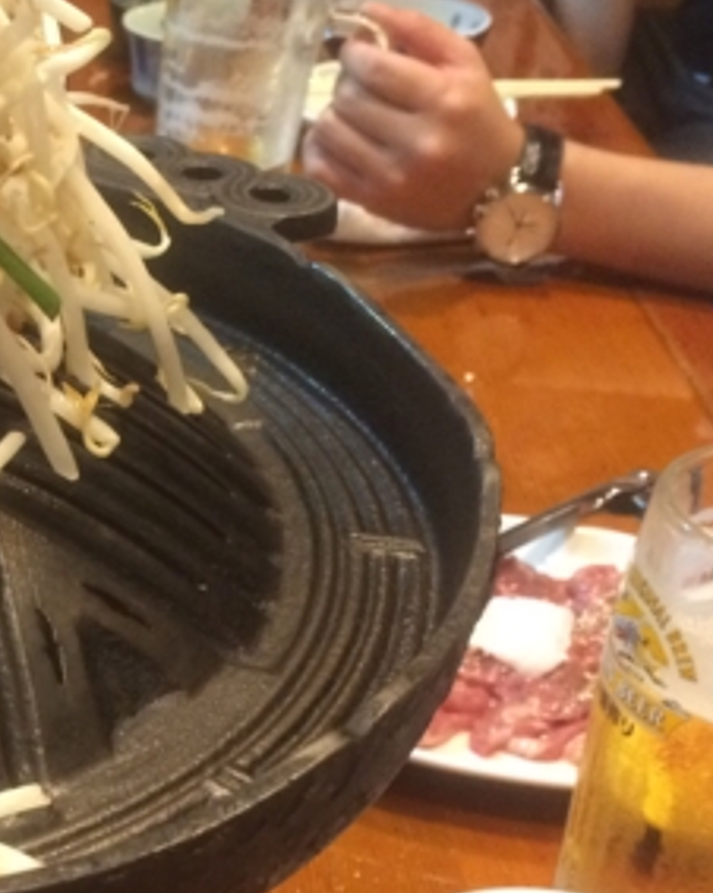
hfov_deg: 20.4
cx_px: -155
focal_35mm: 70
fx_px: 1848
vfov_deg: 26.9
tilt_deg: -34.9
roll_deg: +0.2
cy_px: 636
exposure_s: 1/20
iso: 320
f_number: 2.2
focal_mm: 4.15
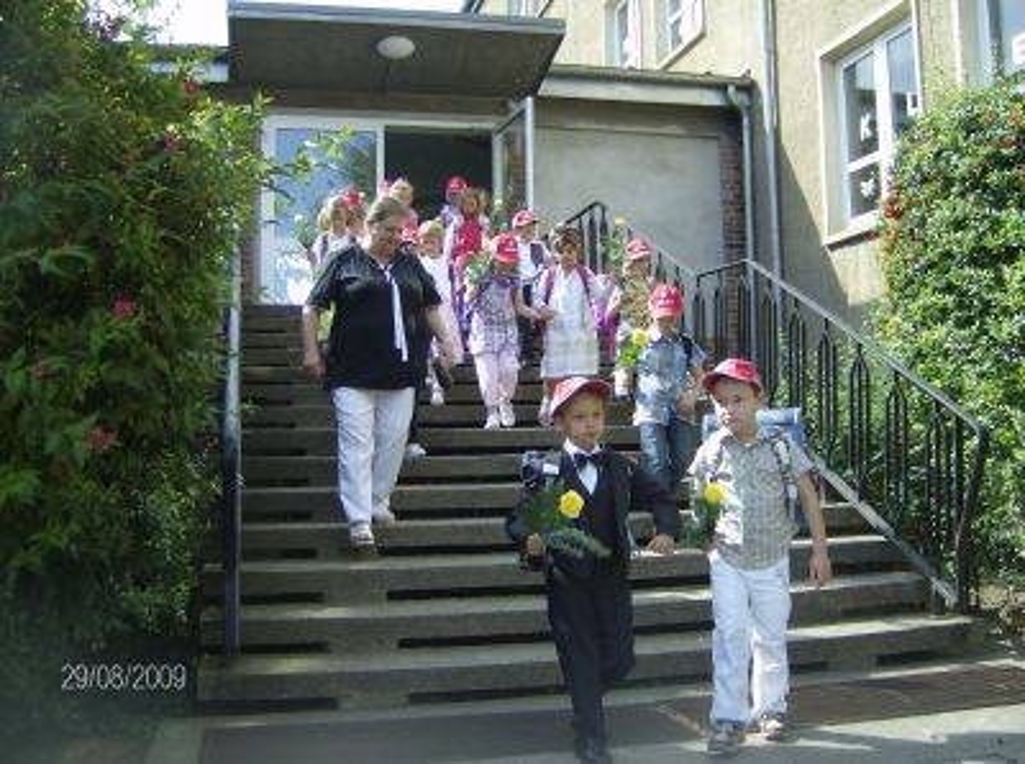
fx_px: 1063
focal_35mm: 36
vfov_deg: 39.5
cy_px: 382
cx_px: 512
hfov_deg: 51.5
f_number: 2.8
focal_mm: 6
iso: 100
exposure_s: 1/264
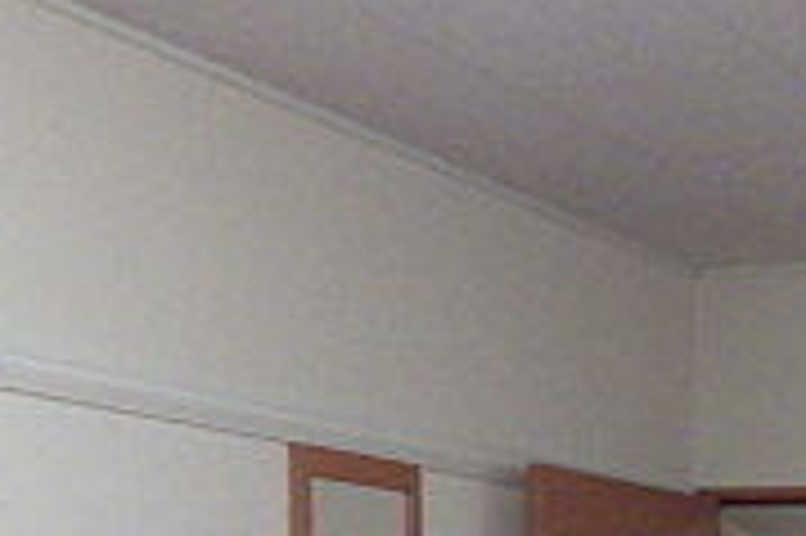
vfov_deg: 14.7
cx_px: 937
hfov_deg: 23.0
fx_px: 1834
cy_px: 932
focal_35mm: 82
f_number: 3.1
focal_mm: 4
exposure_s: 1/45
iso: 500
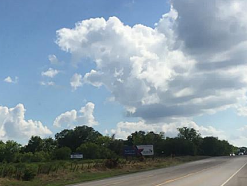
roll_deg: +1.4
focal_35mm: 69
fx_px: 493
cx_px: 1
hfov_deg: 26.6
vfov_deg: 21.3
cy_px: 122
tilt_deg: +5.3
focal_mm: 4.15
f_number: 2.2
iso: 32
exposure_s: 1/3597
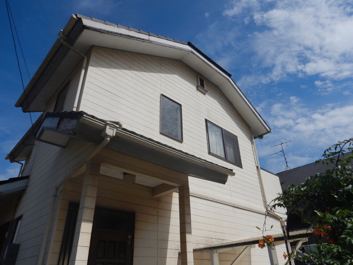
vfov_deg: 56.8
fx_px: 245
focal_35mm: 24
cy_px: 132
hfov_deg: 71.6
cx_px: 176
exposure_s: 1/640
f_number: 8.2
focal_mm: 4.3
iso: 125
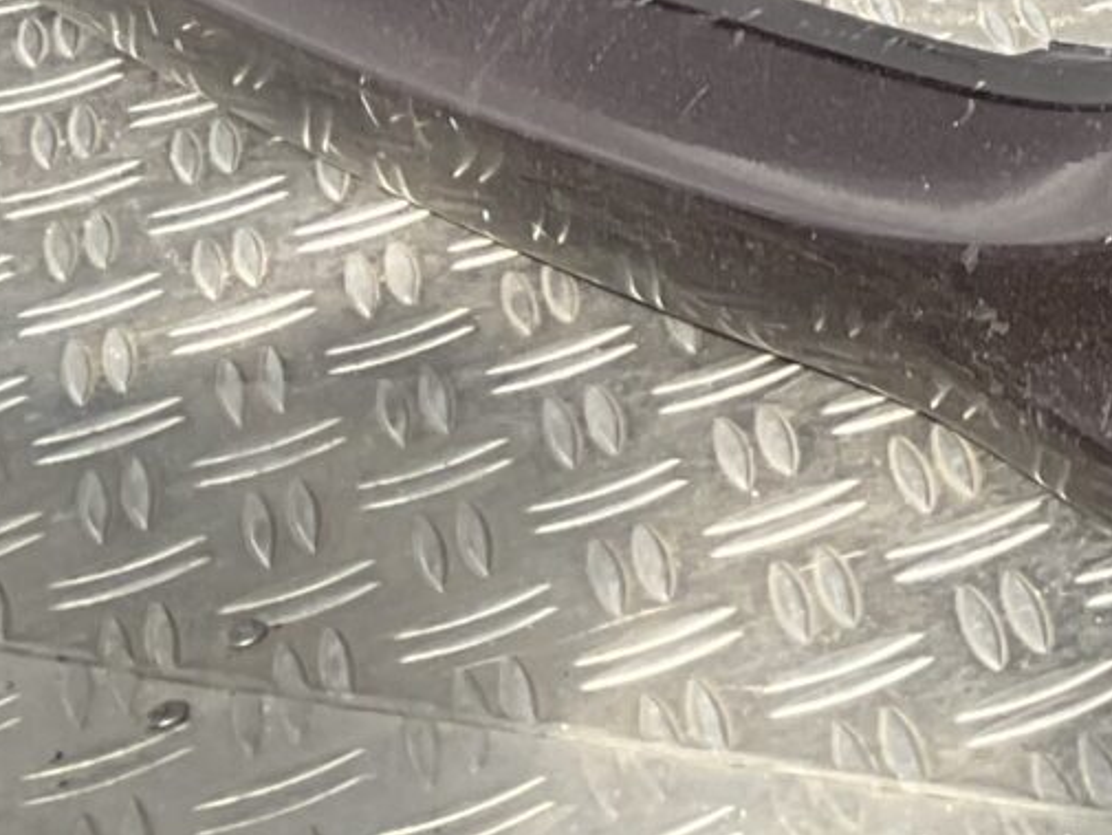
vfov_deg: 9.1
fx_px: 4723
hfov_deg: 12.2
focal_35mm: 147
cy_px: -1188
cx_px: 2068
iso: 16
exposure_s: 1/193
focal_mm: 3
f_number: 1.8
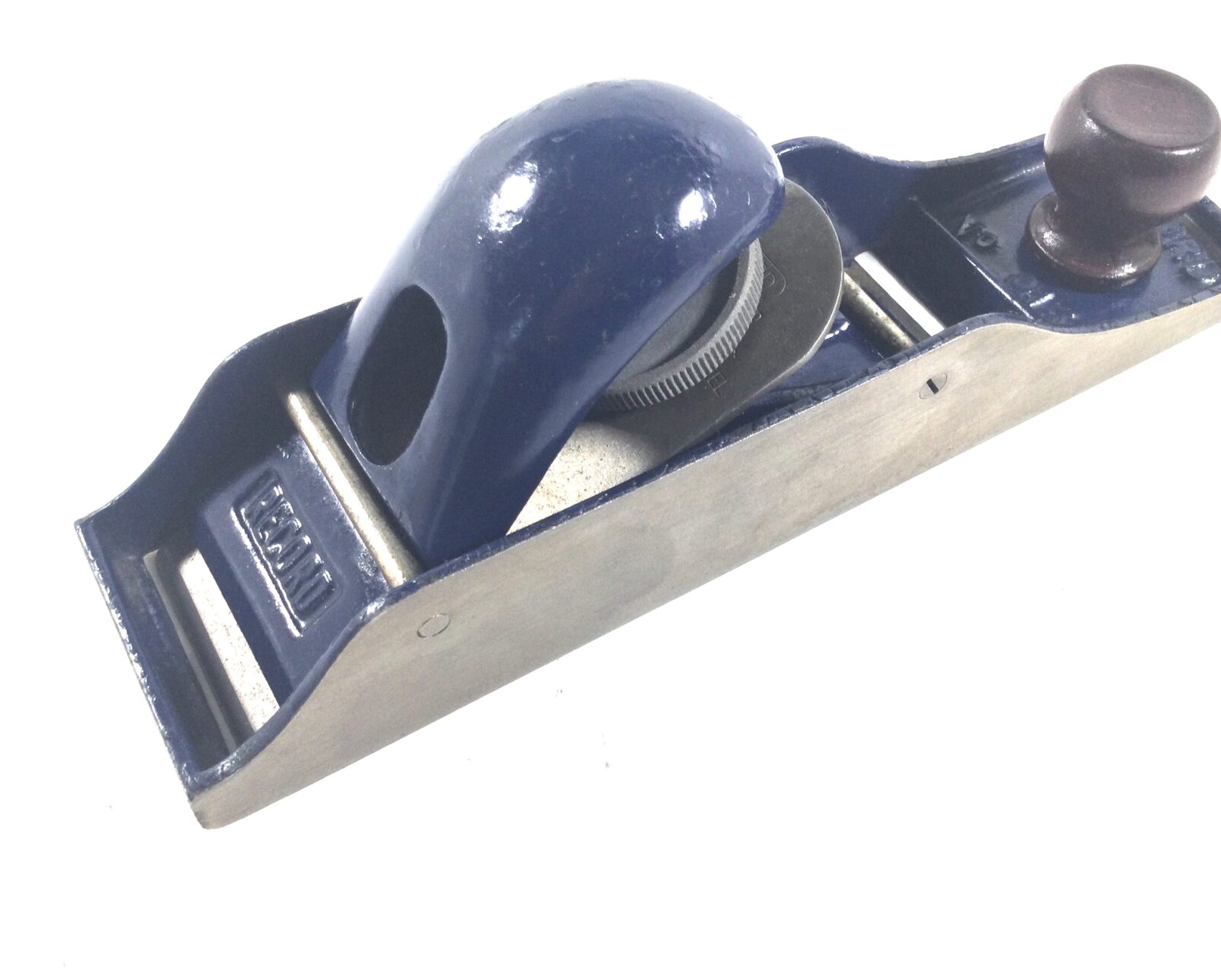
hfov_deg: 50.2
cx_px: 655
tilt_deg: -53.0
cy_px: 457
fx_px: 1301
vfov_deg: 41.1
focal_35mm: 36
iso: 32
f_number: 2.4
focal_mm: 3.3
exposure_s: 1/50
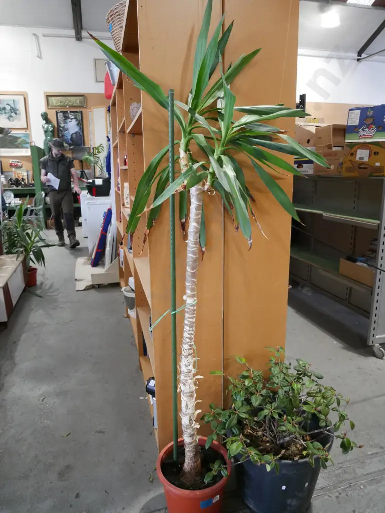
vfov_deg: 71.6
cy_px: 256
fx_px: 356
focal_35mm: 24
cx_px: 192
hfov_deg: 56.9
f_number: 5
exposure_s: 1/250
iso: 3200
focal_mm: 12
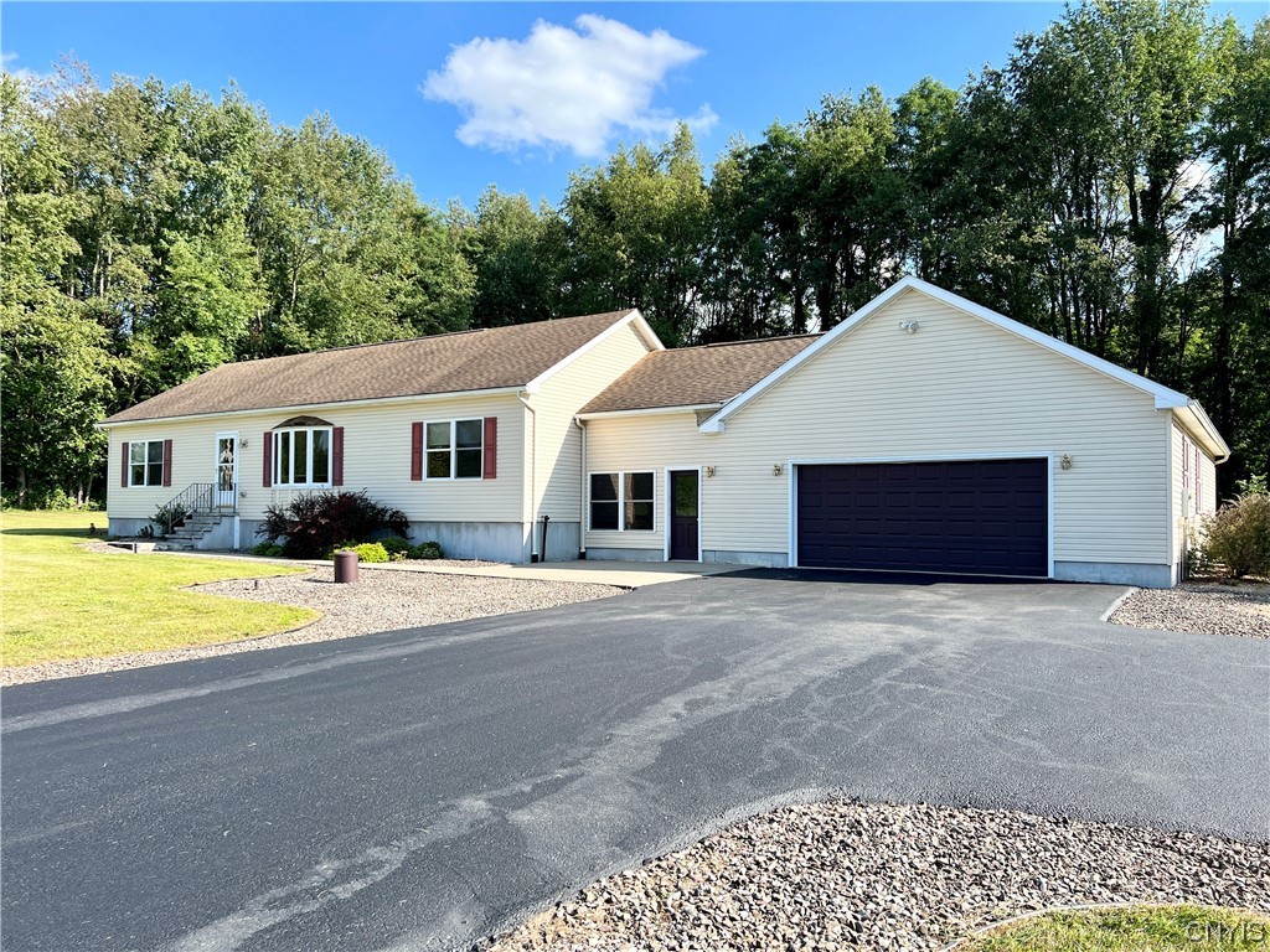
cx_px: 635
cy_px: 476
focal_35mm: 26
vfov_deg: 53.1
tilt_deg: +2.9
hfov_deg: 67.3
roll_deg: +0.1
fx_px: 954
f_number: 1.5
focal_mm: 5.7
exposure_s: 1/1751
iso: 50
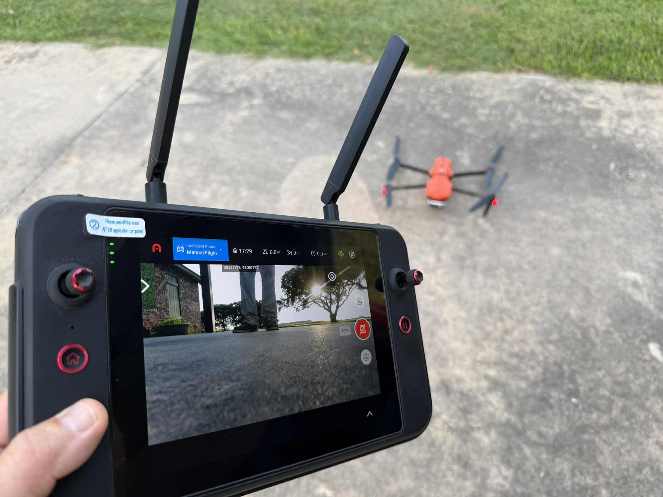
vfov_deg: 56.8
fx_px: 460
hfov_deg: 71.6
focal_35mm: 24
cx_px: 332
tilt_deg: -47.0
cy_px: 248
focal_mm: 6.76
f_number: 1.78
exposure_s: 1/403
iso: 80
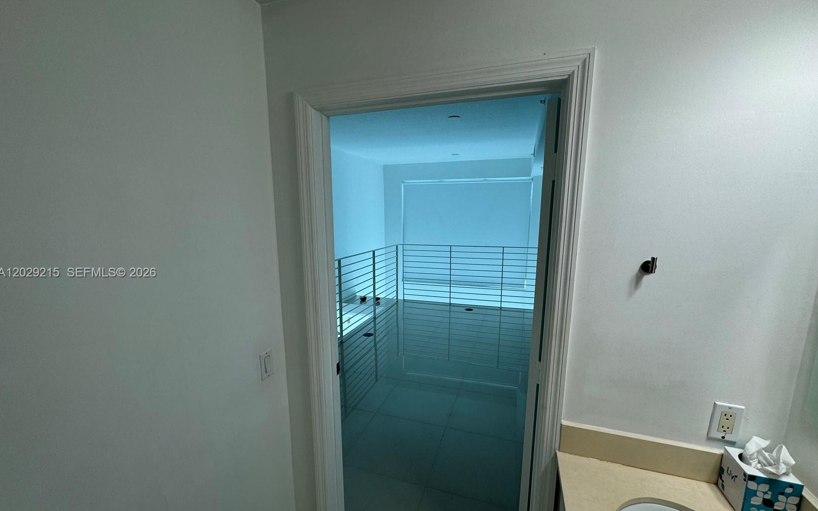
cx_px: 409
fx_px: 334
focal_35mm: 15
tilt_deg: -10.9
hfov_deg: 101.5
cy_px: 273
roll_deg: -0.3
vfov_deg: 74.7
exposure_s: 1/120
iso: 50
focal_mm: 2.22
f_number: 2.2
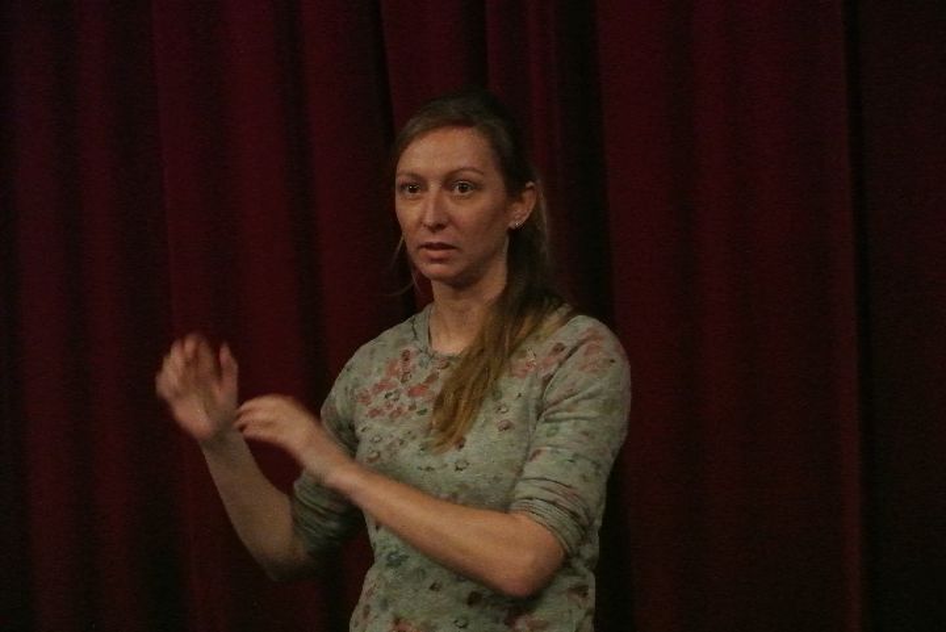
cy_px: 316
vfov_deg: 12.8
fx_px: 2813
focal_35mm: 107
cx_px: 473
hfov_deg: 19.1
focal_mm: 39.8
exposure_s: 1/30
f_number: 3.8
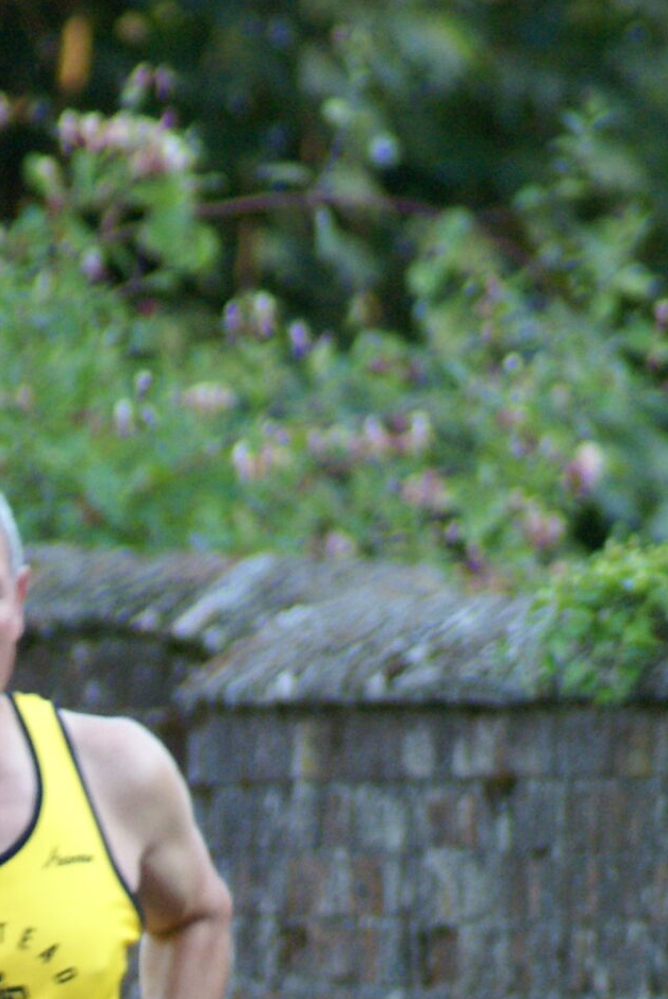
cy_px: 1265
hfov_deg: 1.1
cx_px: -45
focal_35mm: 1226
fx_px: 34071
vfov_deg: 1.7
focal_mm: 300
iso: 800
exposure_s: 1/100
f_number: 5.6
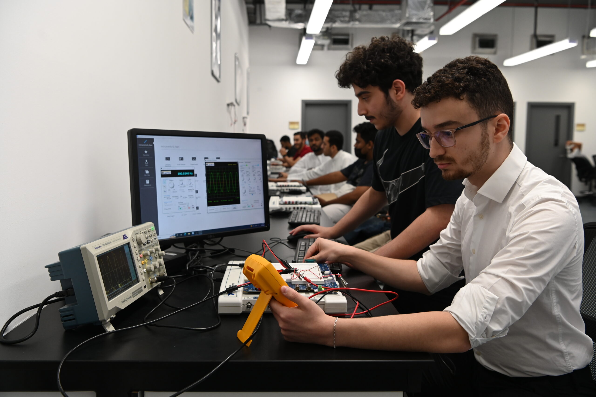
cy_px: 198
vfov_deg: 41.1
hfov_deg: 58.8
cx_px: 298
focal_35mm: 32
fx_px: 529
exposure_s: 1/125
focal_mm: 32
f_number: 5
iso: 1000
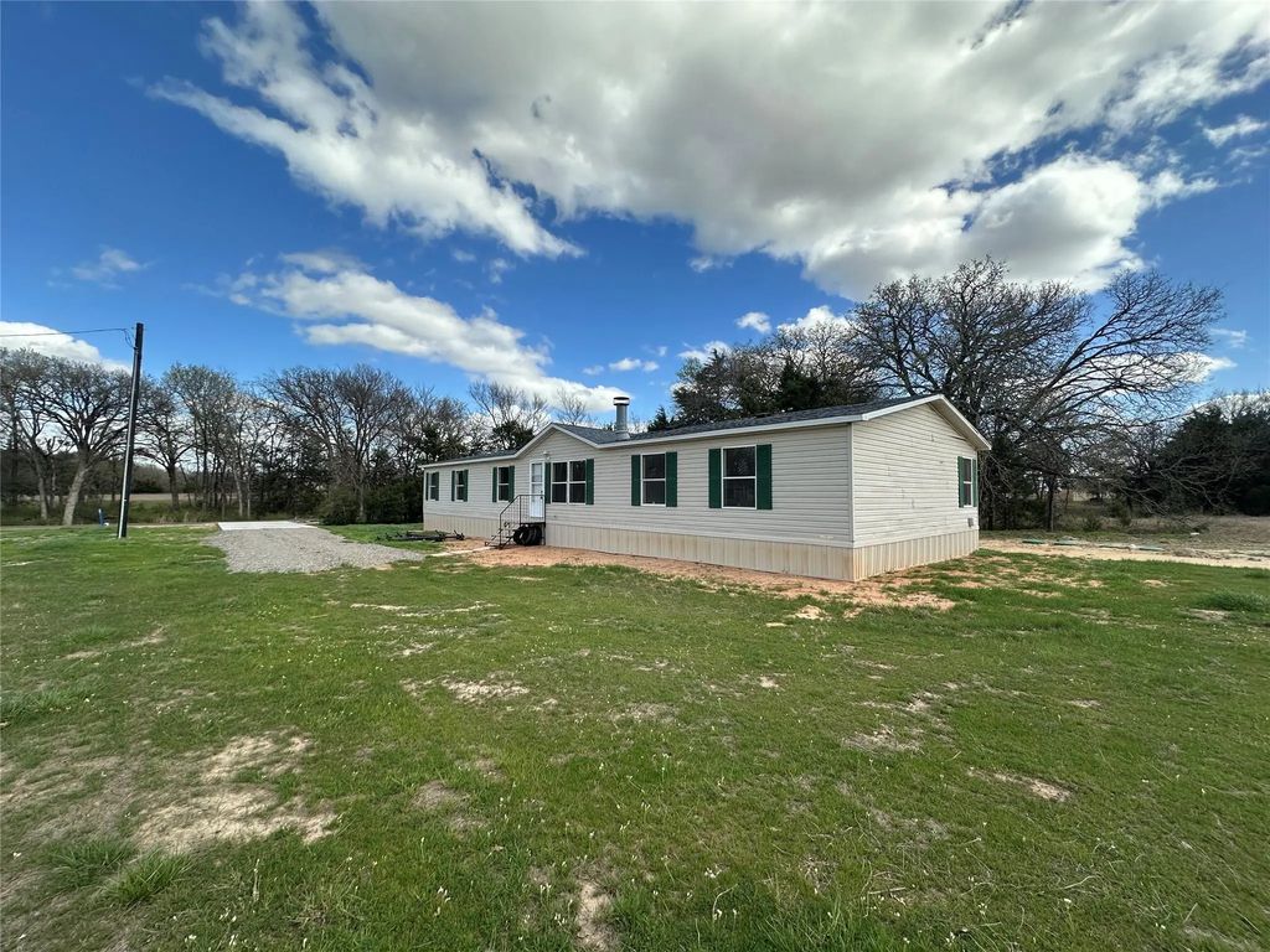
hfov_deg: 102.1
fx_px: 514
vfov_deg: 85.7
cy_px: 476
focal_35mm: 14
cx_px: 635
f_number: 2.2
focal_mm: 2.22
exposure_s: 1/1182
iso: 50
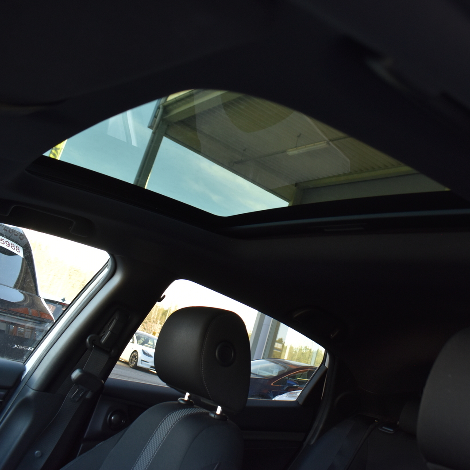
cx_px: 295
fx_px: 538
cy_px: 232
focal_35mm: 35
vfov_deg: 47.2
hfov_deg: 46.8
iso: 400
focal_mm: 18
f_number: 5.6
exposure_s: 1/125
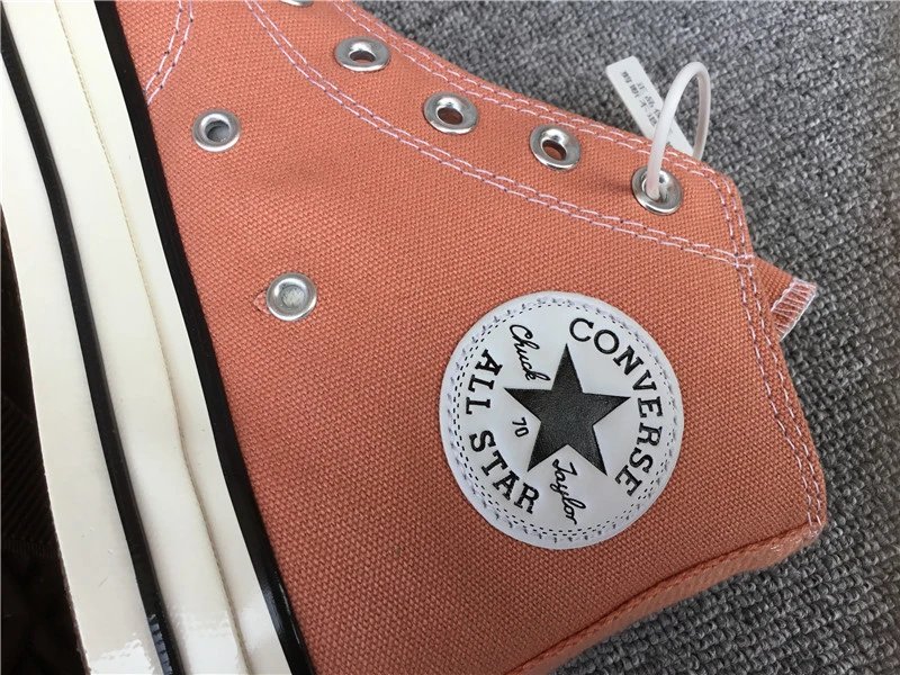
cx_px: 450
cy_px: 338
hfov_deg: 58.4
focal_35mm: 31
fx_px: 806
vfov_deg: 45.4
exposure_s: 1/424
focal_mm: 3.3
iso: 25
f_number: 2.4
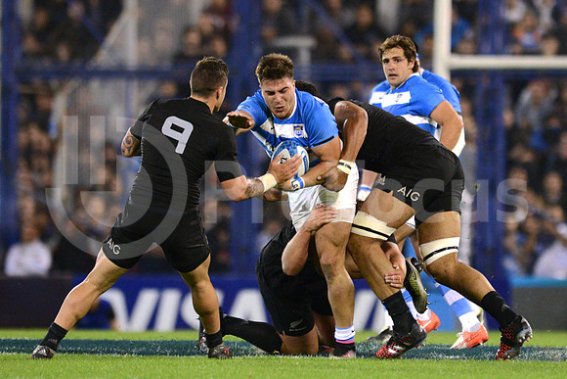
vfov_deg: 3.3
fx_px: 6616
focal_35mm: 420
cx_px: 284
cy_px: 190
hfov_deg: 4.9
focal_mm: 420
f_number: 4
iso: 4500
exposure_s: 1/800
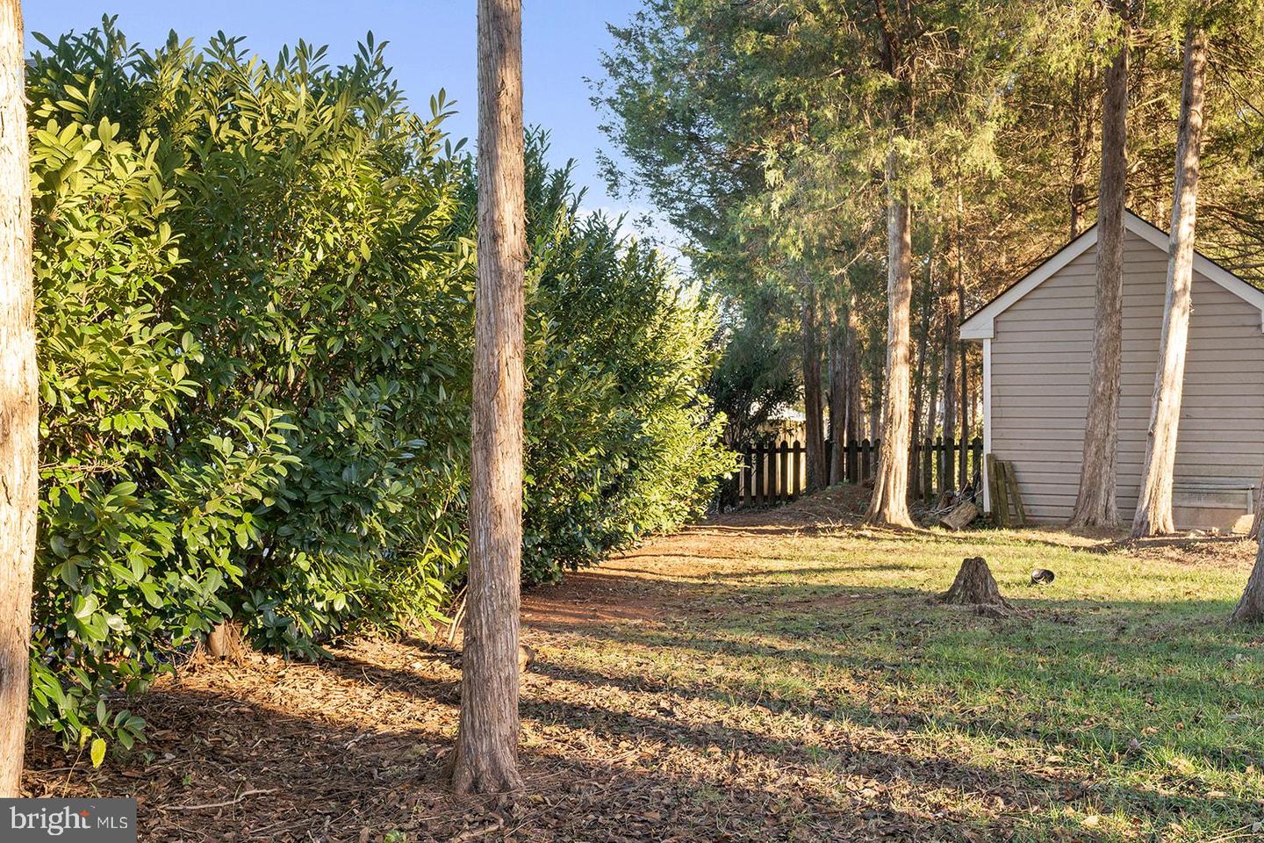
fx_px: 1229
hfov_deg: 54.4
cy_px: 422
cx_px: 632
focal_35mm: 35
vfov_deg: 37.9
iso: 160
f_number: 9
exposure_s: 1/30
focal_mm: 35
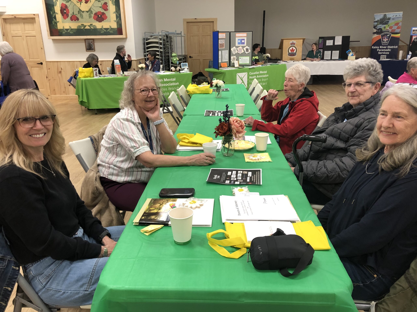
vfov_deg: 49.7
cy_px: 156
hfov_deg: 63.4
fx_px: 337
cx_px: 208
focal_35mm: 28
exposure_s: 1/60
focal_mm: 4
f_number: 1.8
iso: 125
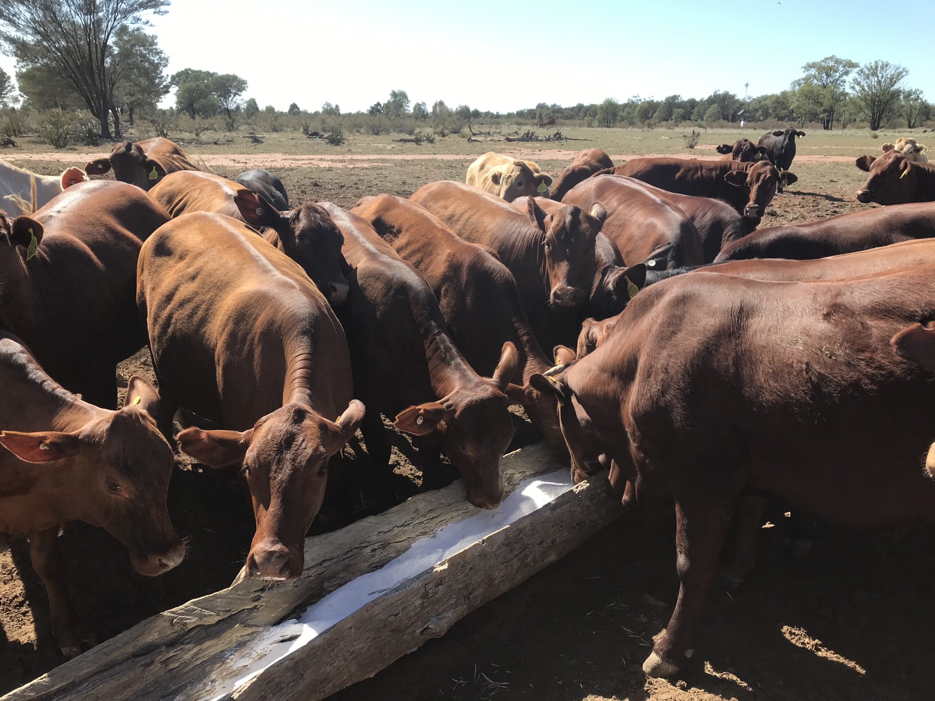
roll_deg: +0.3
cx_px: 468
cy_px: 350
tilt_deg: -16.8
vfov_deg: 49.7
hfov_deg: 63.4
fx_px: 756
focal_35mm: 28
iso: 20
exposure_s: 1/1018
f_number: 1.8
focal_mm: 3.99
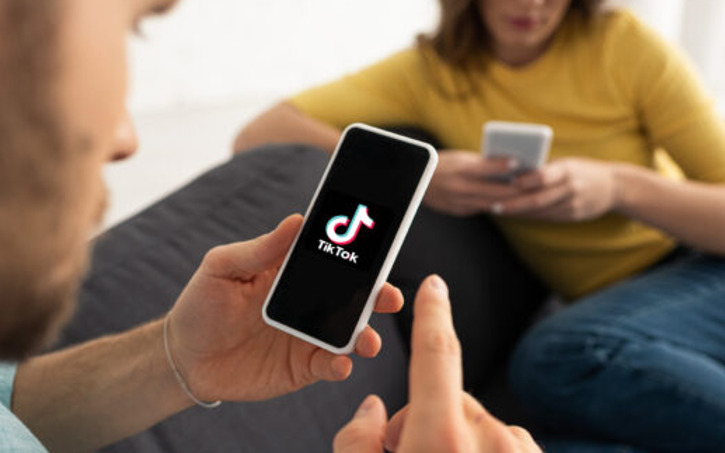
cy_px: 250
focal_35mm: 40
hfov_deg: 49.2
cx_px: 404
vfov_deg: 32.0
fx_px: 790
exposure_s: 1/200
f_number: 3.2
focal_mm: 35
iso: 160
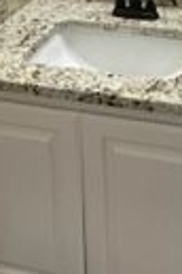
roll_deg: +1.4
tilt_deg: -10.7
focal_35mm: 72
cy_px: -113
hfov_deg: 18.7
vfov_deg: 23.6
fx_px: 546
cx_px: 157
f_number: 2.2
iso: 100
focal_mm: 2.22
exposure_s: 1/120
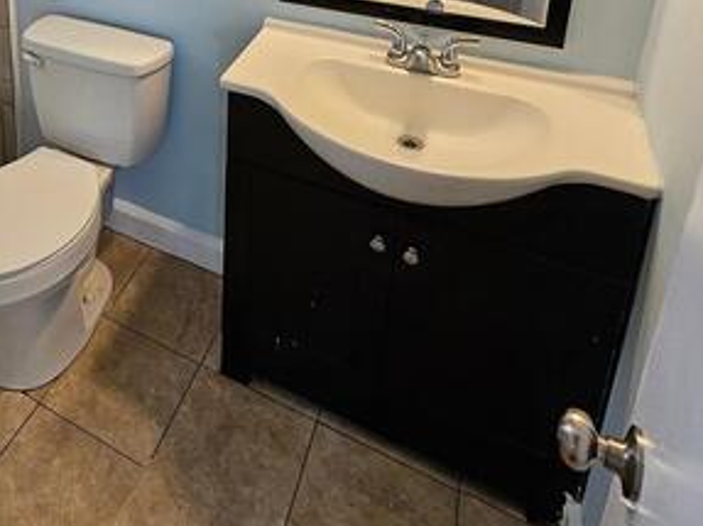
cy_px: -42
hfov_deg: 56.0
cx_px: 115
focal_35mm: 29
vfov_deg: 39.9
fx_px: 589
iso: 160
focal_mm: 2.2
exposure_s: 1/60
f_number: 2.2
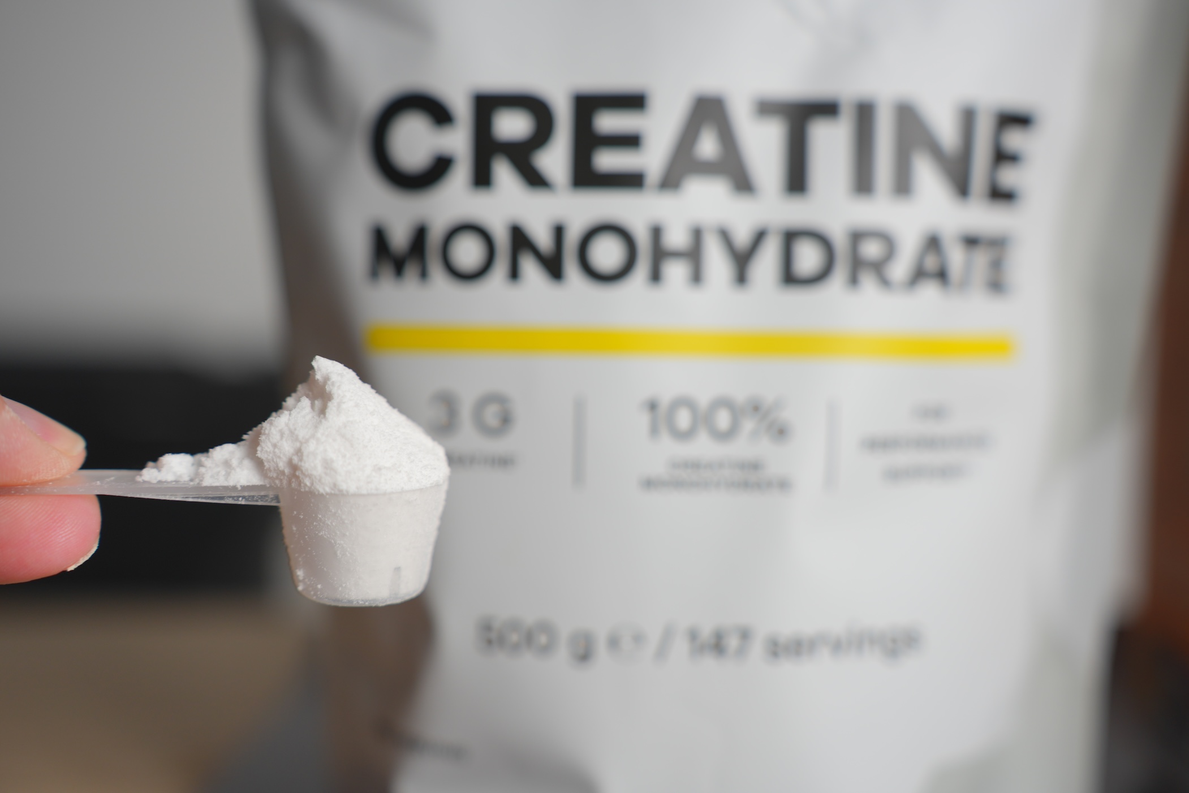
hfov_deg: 44.5
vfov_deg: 30.5
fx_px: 1453
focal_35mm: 44
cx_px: 594
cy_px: 396
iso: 160
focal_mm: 44
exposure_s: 1/200
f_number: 2.8
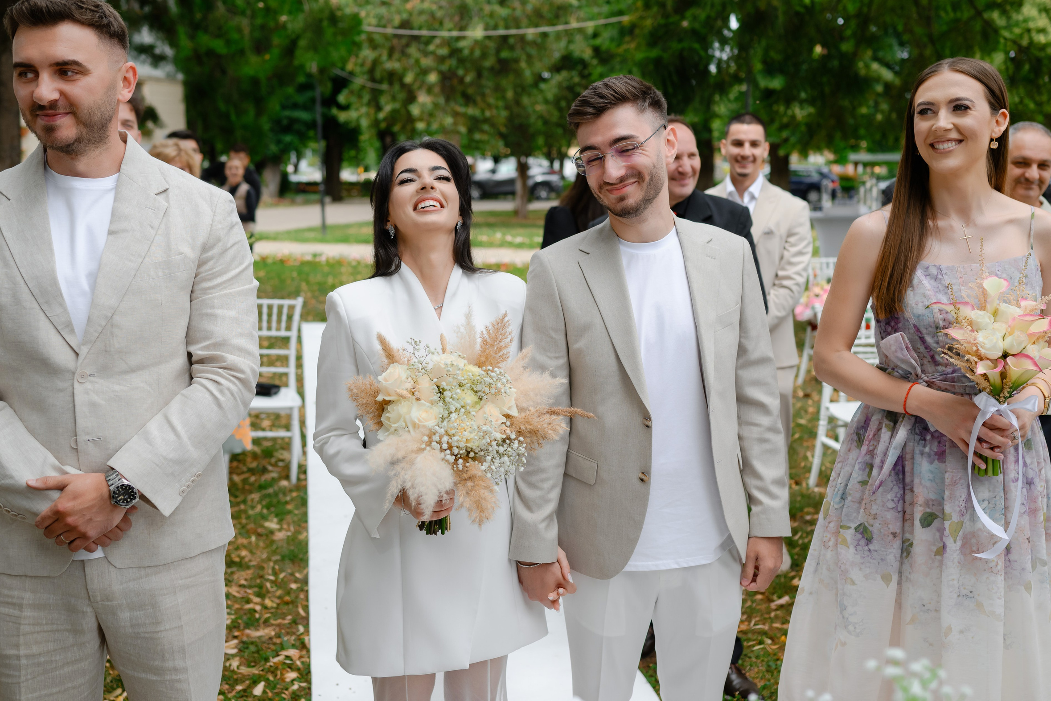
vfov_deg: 35.0
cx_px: 517
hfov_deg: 50.7
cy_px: 321
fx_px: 1109
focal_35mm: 38
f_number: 2.8
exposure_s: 1/800
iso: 125
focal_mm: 35
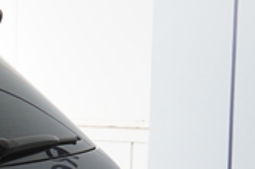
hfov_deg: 7.8
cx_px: -439
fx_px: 1669
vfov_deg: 5.7
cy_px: 271
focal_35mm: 236
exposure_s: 1/125
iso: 200
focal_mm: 27
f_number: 4.5
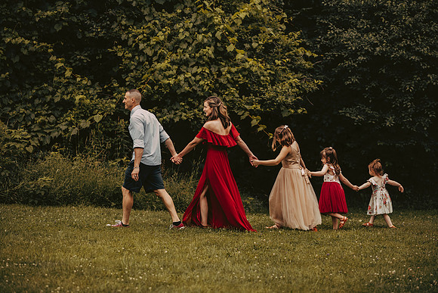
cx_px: 219
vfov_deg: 11.2
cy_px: 146
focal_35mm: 122
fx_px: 1485
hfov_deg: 16.8
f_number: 2.8
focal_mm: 122
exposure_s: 1/1250
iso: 640
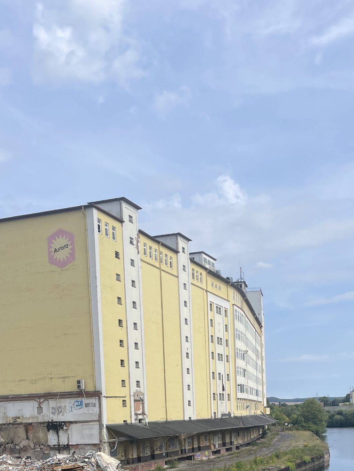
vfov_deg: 36.3
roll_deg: +3.2
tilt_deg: -3.4
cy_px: 432
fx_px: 668
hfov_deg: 29.7
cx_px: 188
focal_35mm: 49
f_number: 1.6
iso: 32
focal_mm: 4.2
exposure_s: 1/4132
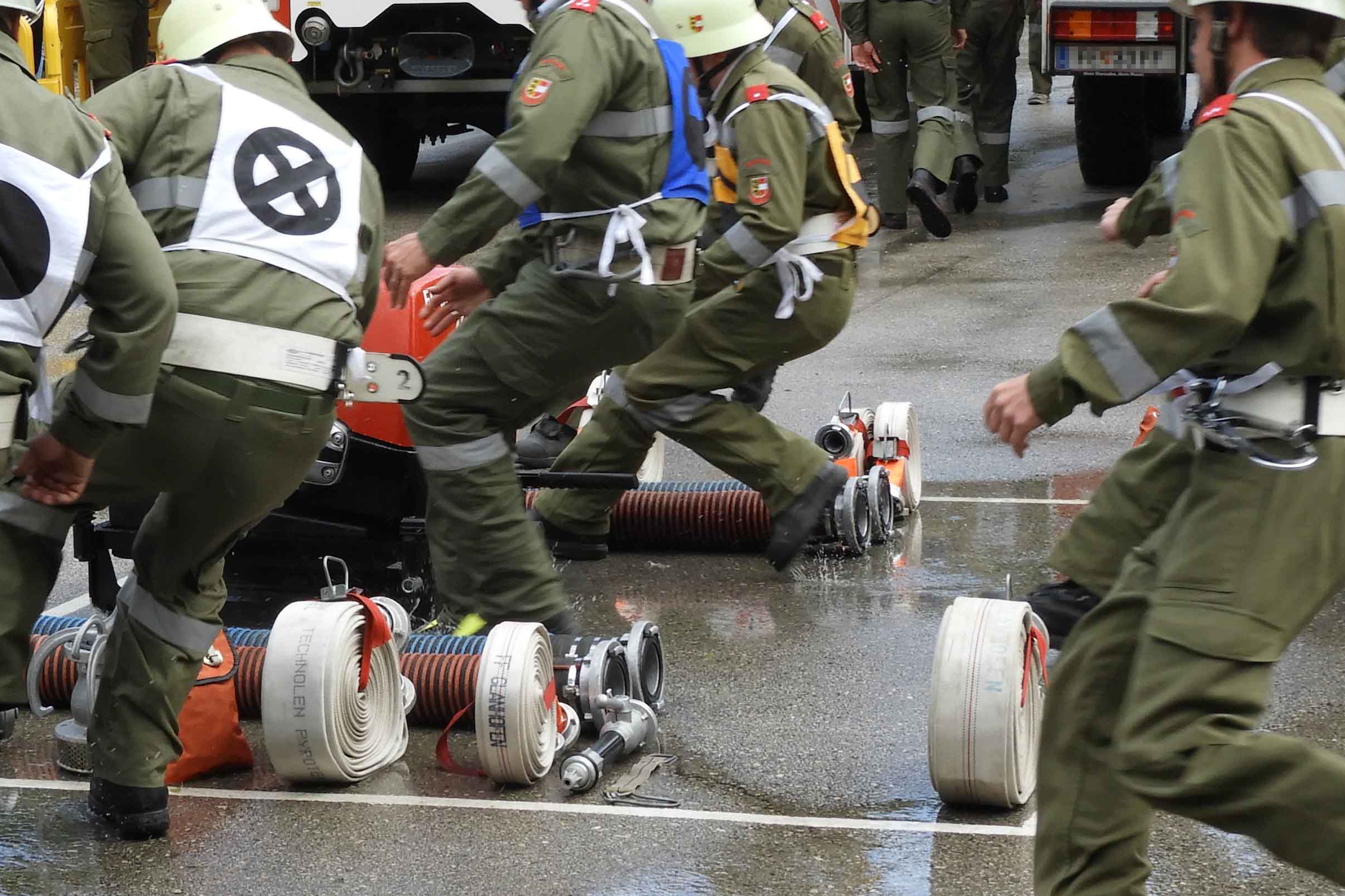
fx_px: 4146
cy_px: 365
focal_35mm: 111
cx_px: 409
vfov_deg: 12.3
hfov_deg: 18.4
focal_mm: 9
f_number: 4
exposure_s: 1/320
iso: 100
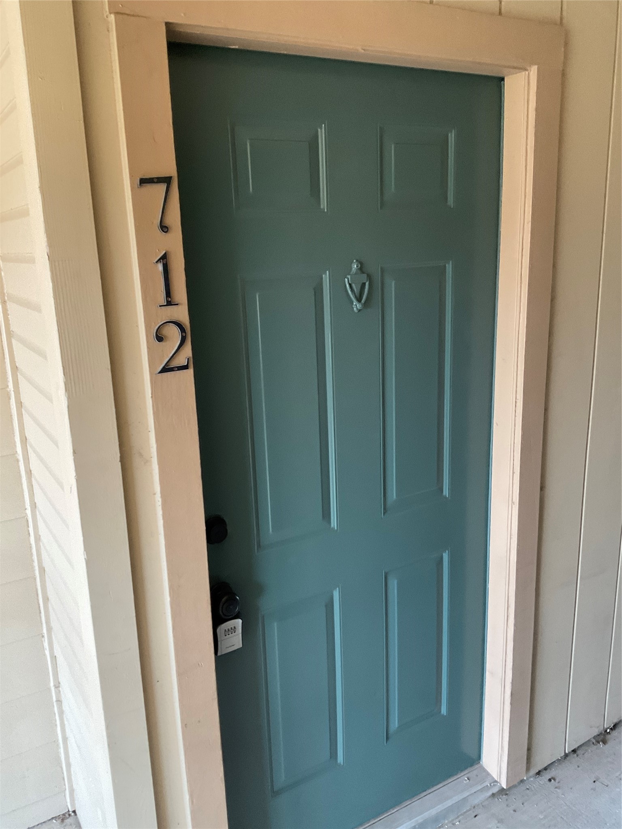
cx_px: 311
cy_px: 414
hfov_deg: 48.2
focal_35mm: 29
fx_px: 695
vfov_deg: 61.7
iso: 125
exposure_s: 1/60
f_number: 1.8
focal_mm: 3
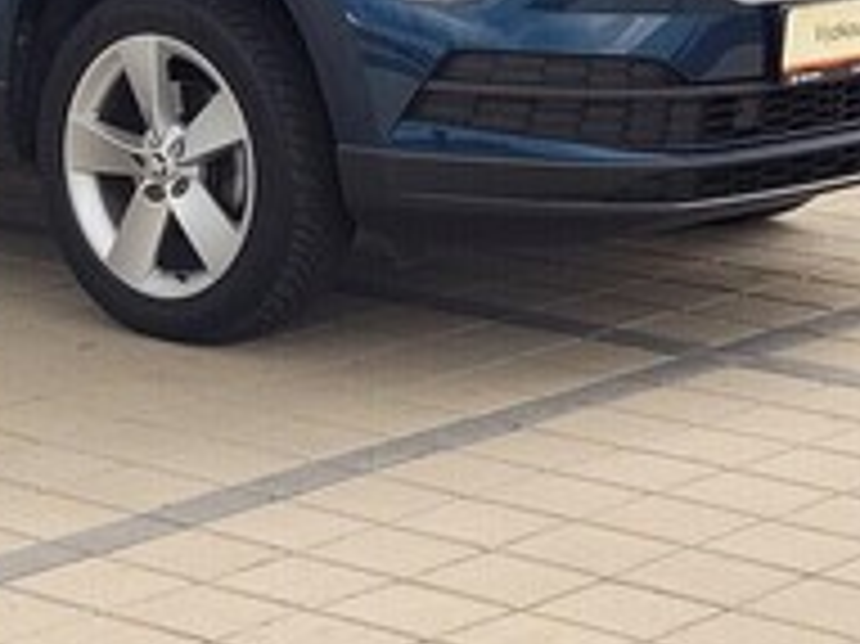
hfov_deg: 25.2
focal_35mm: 75
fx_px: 1862
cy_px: -182
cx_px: 90
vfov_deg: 18.3
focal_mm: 5.4
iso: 40
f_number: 1.8
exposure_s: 1/409
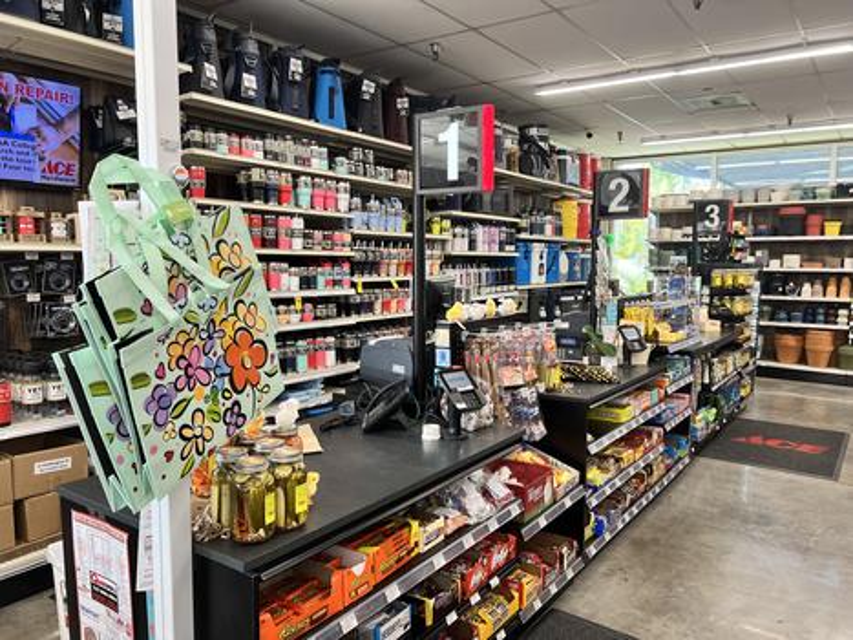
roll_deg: -0.3
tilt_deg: -6.3
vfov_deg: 53.0
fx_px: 641
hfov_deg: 67.3
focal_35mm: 26
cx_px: 426
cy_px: 320
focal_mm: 5.7
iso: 100
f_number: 1.5
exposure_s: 1/120
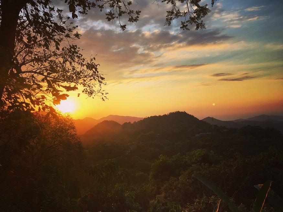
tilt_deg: +2.5
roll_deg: +4.2
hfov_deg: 61.7
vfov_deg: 48.2
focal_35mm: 29
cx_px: 142
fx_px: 237
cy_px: 106
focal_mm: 4.15
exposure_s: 1/855
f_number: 2.2
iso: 25
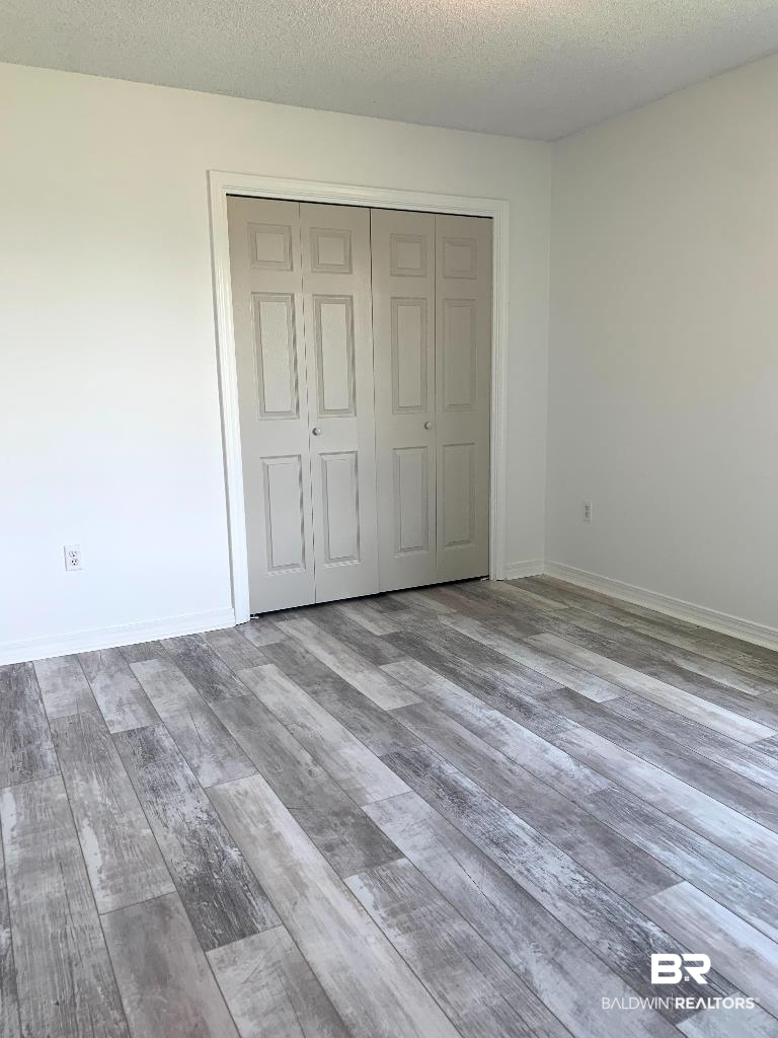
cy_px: 519
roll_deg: +0.6
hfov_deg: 53.1
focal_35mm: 26
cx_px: 389
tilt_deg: -9.0
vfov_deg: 67.3
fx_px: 779
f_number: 1.8
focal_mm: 4.25
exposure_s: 1/120
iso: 50
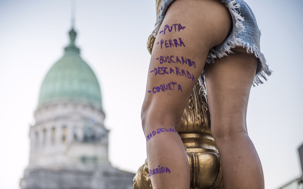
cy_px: 100
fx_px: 529
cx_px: 151
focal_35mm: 64
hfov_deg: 32.0
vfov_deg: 20.3
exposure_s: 1/80
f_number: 2.8
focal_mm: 62
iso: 800
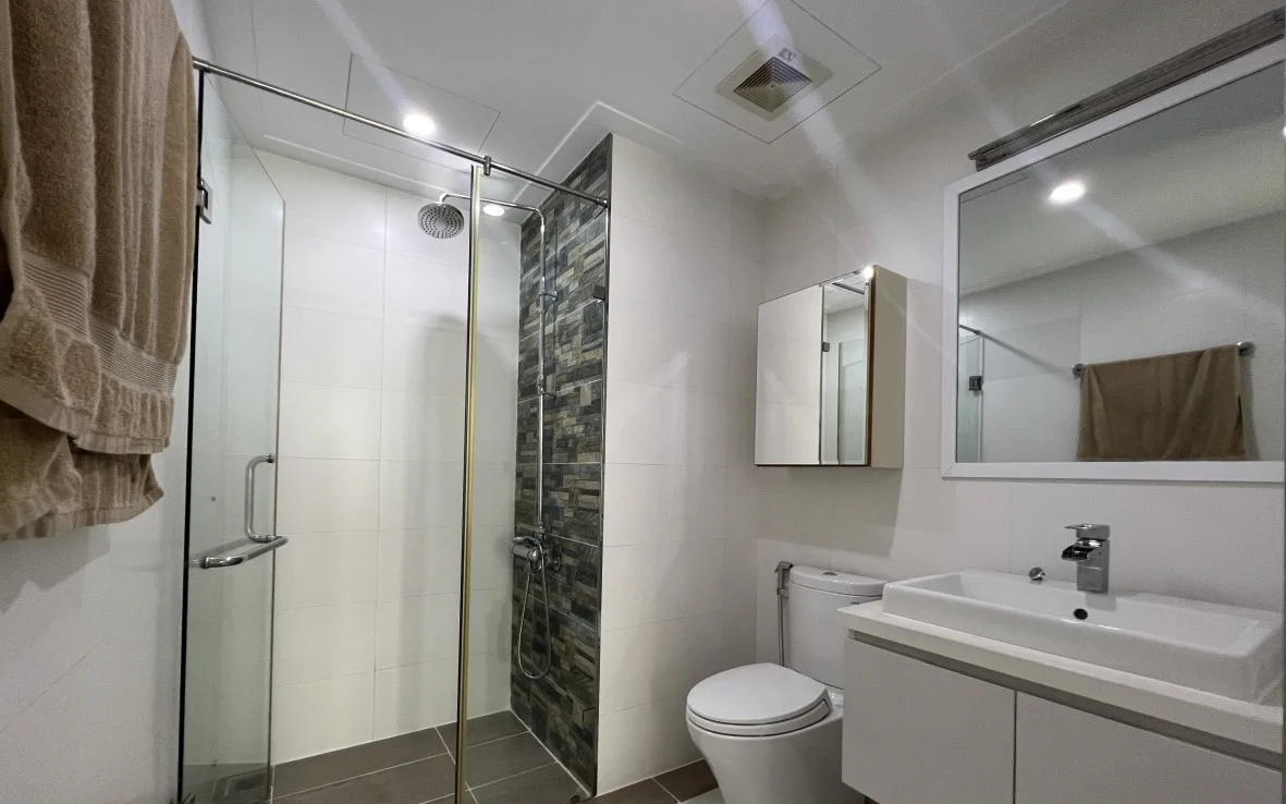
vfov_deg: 78.0
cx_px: 645
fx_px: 491
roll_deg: -1.4
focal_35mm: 14
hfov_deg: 105.3
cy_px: 472
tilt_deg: +0.5
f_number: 1.8
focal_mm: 1.57
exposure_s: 1/99
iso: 250
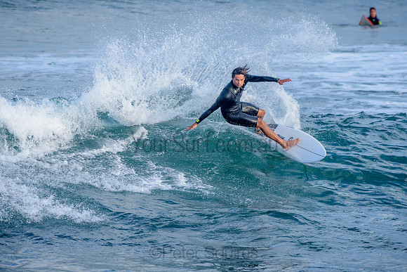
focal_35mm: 612
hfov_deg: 3.4
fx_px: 6921
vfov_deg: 2.2
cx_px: 204
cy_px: 136
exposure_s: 1/1250
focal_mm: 500
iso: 560
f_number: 5.6
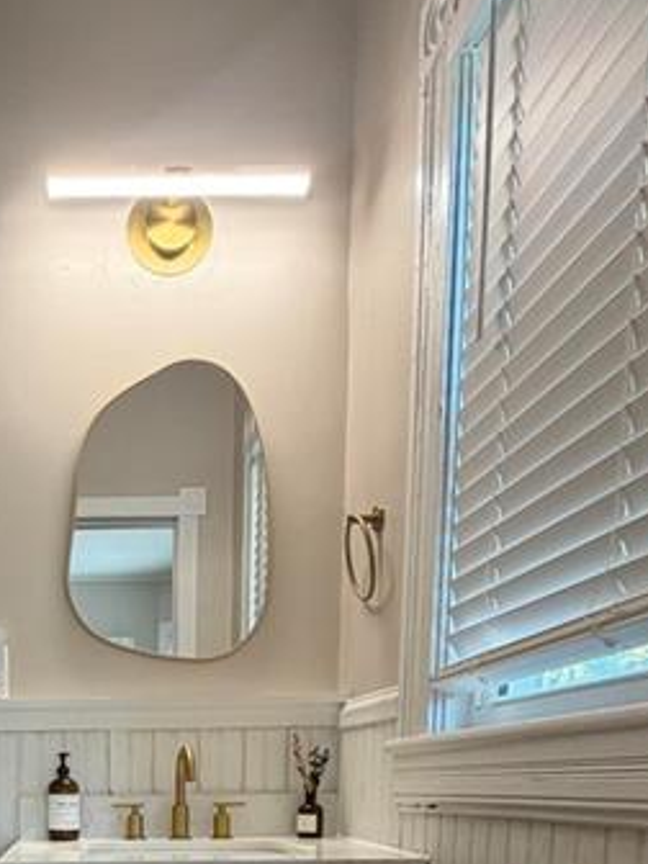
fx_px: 799
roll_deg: +0.9
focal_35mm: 32
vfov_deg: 47.2
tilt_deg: -5.8
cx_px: 69
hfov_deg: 40.9
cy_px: 864
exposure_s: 1/60
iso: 160
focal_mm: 2.22
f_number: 2.2
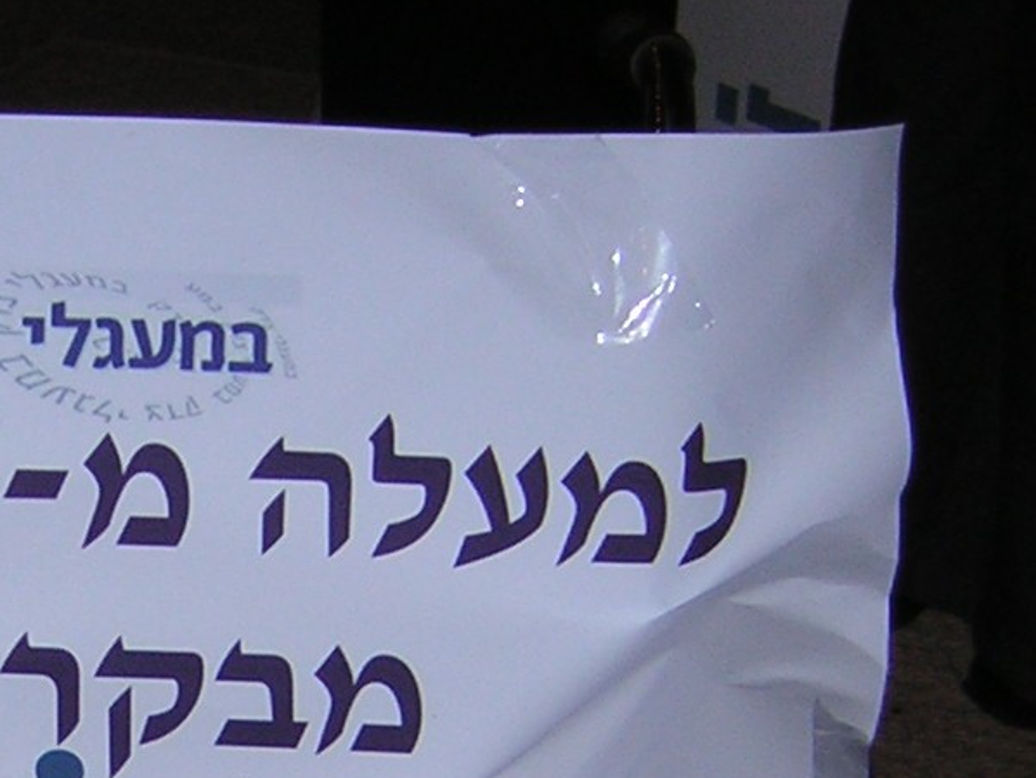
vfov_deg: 12.6
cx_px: 54
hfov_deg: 16.8
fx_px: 3443
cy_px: 896
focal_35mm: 115
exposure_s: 1/60.1
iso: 50
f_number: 2.8
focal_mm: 5.6
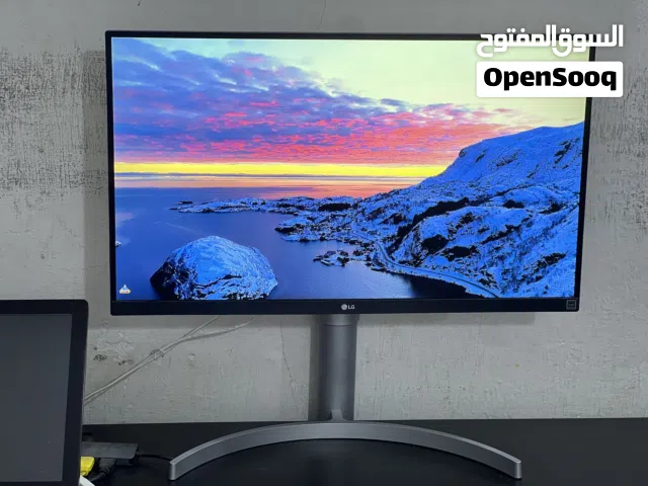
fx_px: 1441
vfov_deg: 19.1
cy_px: 243
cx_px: 324
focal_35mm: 77
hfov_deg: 25.3
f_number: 2.8
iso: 125
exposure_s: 1/34
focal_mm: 9
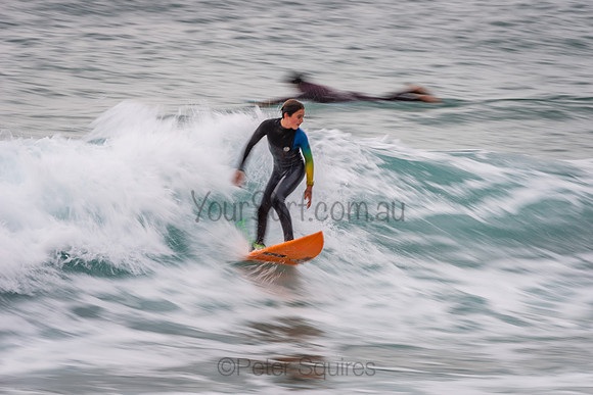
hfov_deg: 4.1
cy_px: 198
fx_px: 8238
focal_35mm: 500
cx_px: 296
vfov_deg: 2.8
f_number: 16
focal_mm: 500
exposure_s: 1/20
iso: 64
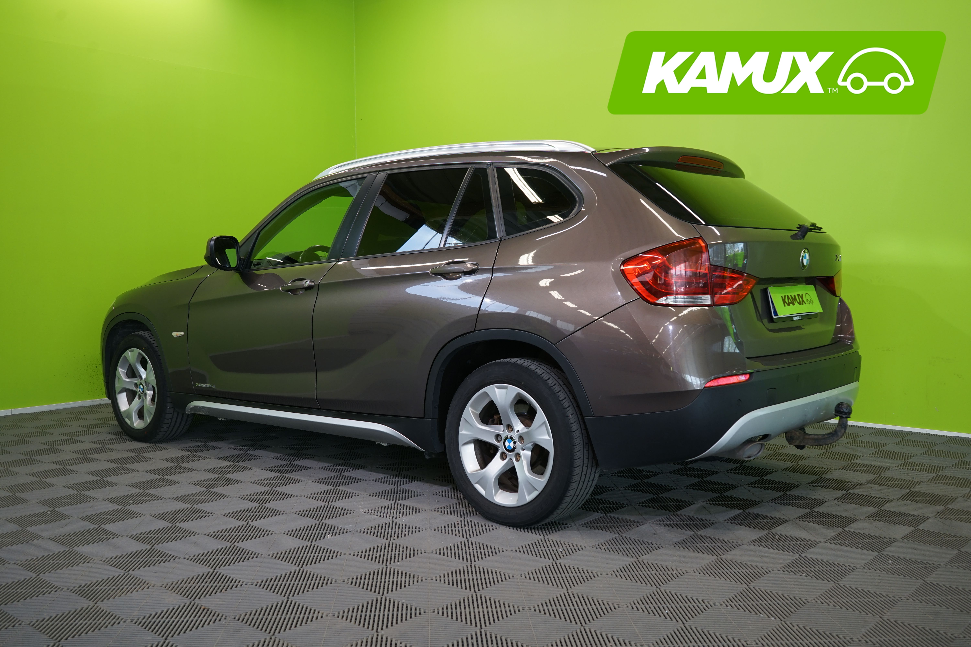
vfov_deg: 40.0
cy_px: 324
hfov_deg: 57.2
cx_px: 486
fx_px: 890
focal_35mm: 33
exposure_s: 1/40
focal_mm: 33
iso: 400
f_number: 6.3
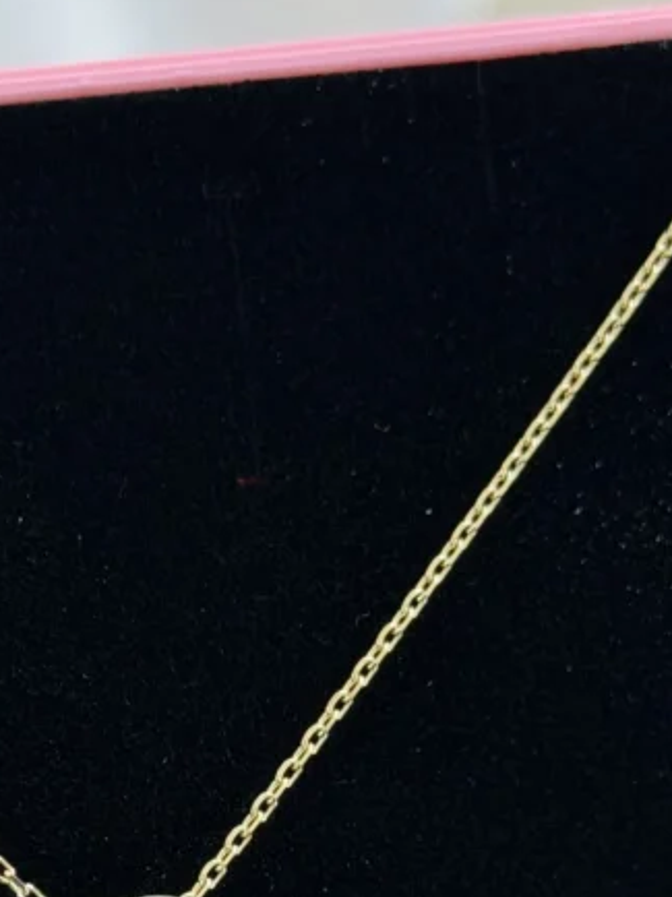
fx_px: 3057
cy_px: 815
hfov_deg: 12.5
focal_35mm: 118
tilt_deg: -59.7
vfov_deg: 16.5
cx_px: 110
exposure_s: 1/100
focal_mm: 6.76
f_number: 1.78
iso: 100
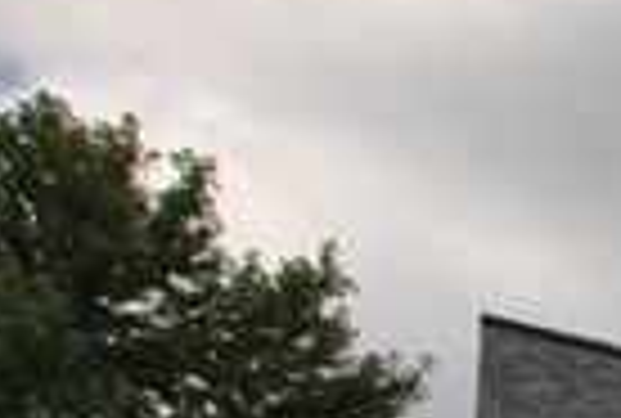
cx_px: 2254
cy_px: 1420
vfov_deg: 7.9
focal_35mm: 141
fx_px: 2440
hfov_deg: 8.9
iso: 100
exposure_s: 1/200
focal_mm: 12
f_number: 9
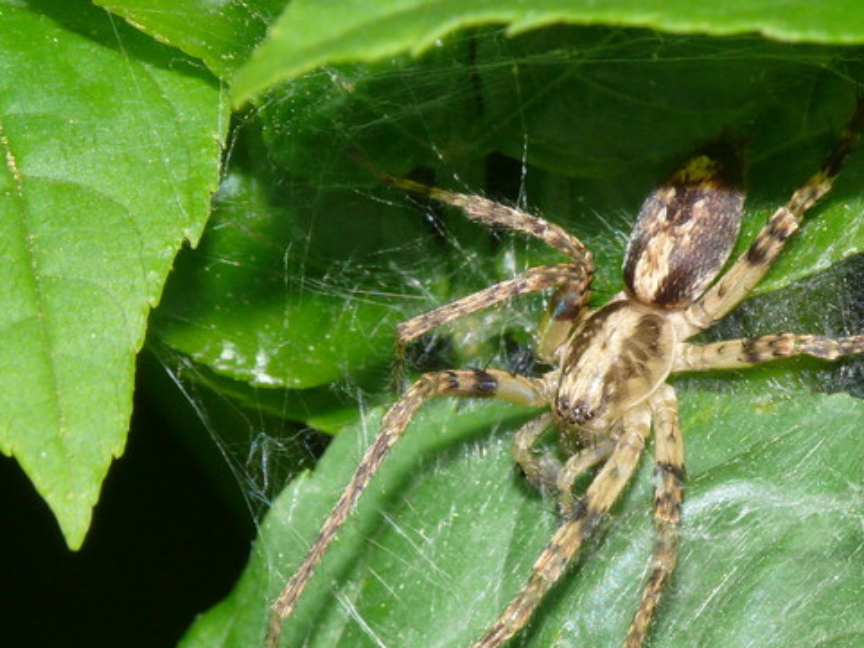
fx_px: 9737
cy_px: 337
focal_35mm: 390
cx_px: 581
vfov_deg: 3.8
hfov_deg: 5.1
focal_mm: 46.5
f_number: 11
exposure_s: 1/250
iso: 200
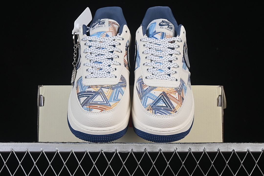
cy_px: 88
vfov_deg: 18.2
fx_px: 550
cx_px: 132
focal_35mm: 75
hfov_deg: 27.0
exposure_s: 1/80
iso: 160
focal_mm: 50
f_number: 8
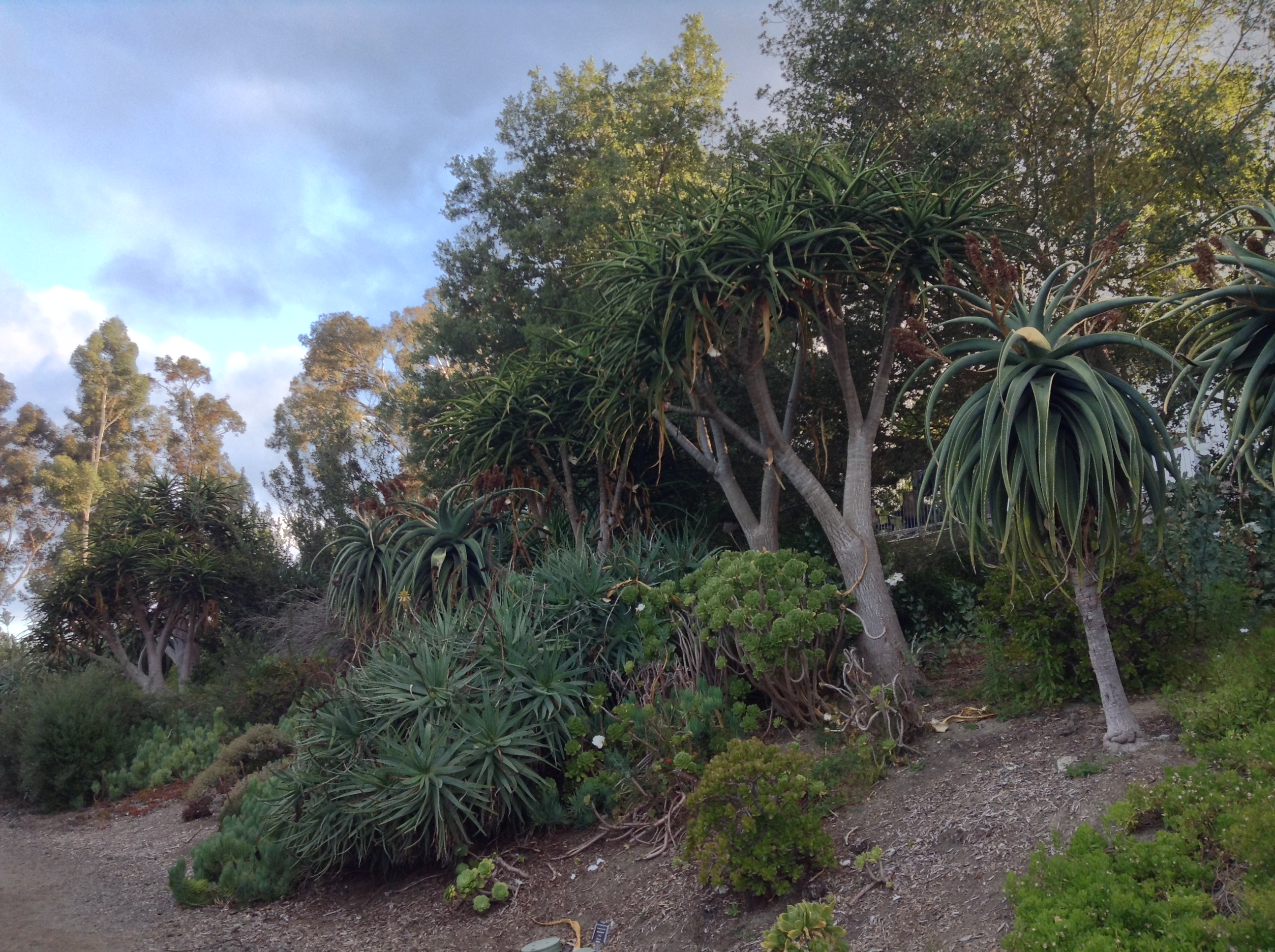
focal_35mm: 33
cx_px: 638
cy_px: 476
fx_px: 1214
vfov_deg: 42.8
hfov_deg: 55.4
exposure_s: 1/60
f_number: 2.4
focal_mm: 3.3
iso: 32
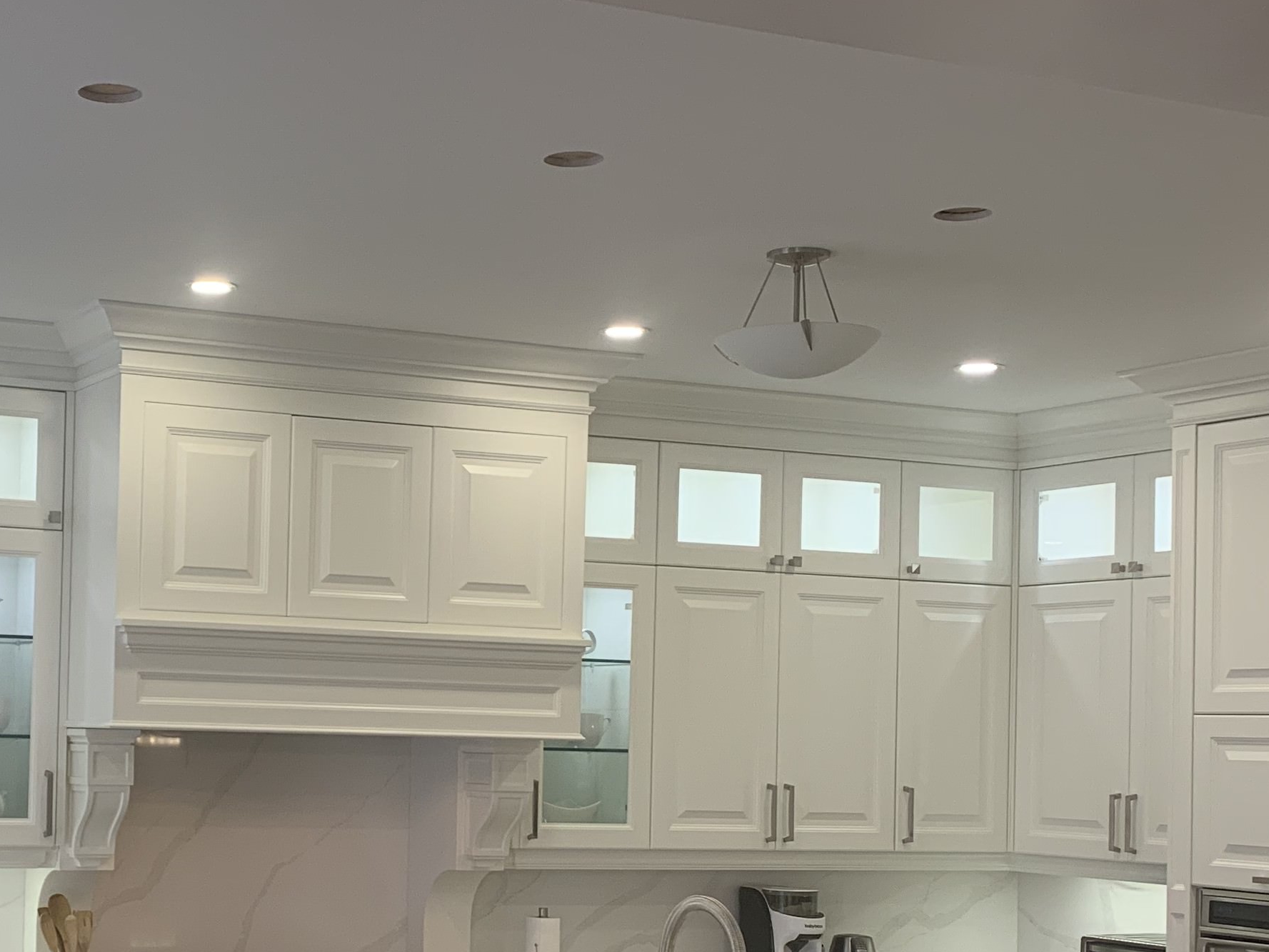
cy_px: 708
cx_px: 170
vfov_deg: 24.6
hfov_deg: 31.4
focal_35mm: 59
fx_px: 2163
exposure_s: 1/120
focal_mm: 4.25
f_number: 1.8
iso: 64
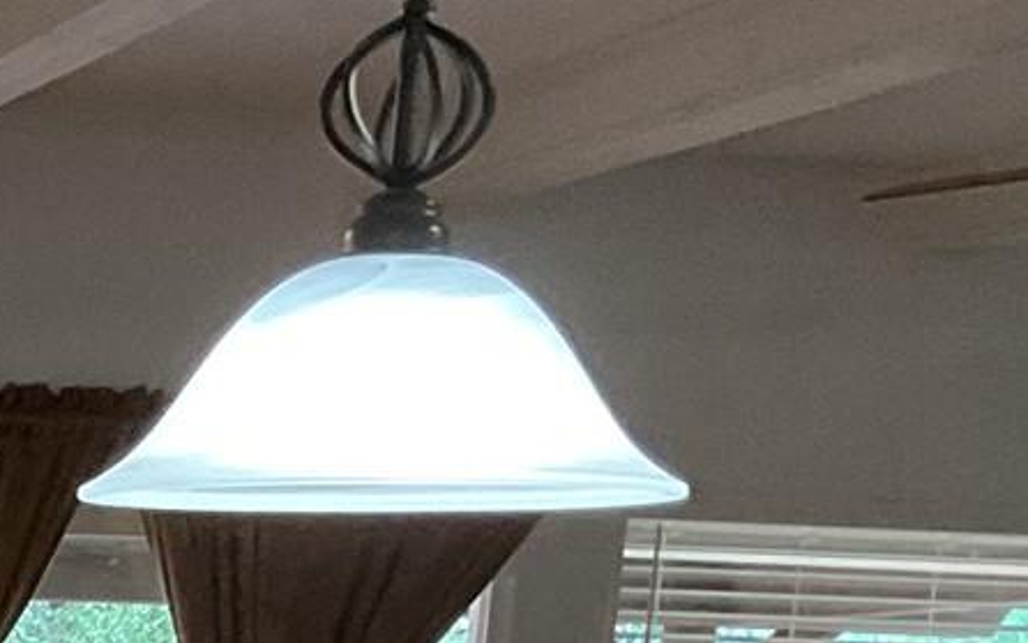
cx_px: -846
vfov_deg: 8.6
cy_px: 1496
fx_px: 3951
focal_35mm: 141
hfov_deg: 13.3
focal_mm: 3
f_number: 1.8
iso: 160
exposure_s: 1/60
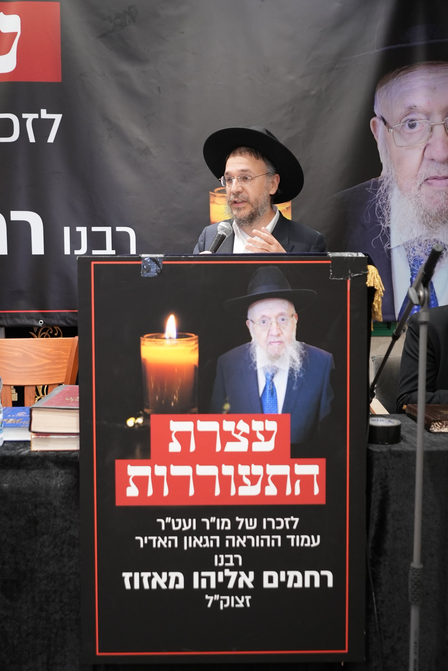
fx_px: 634
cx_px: 224
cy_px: 336
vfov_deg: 55.8
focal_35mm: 34
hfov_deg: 38.9
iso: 2500
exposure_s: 1/200
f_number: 4
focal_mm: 34
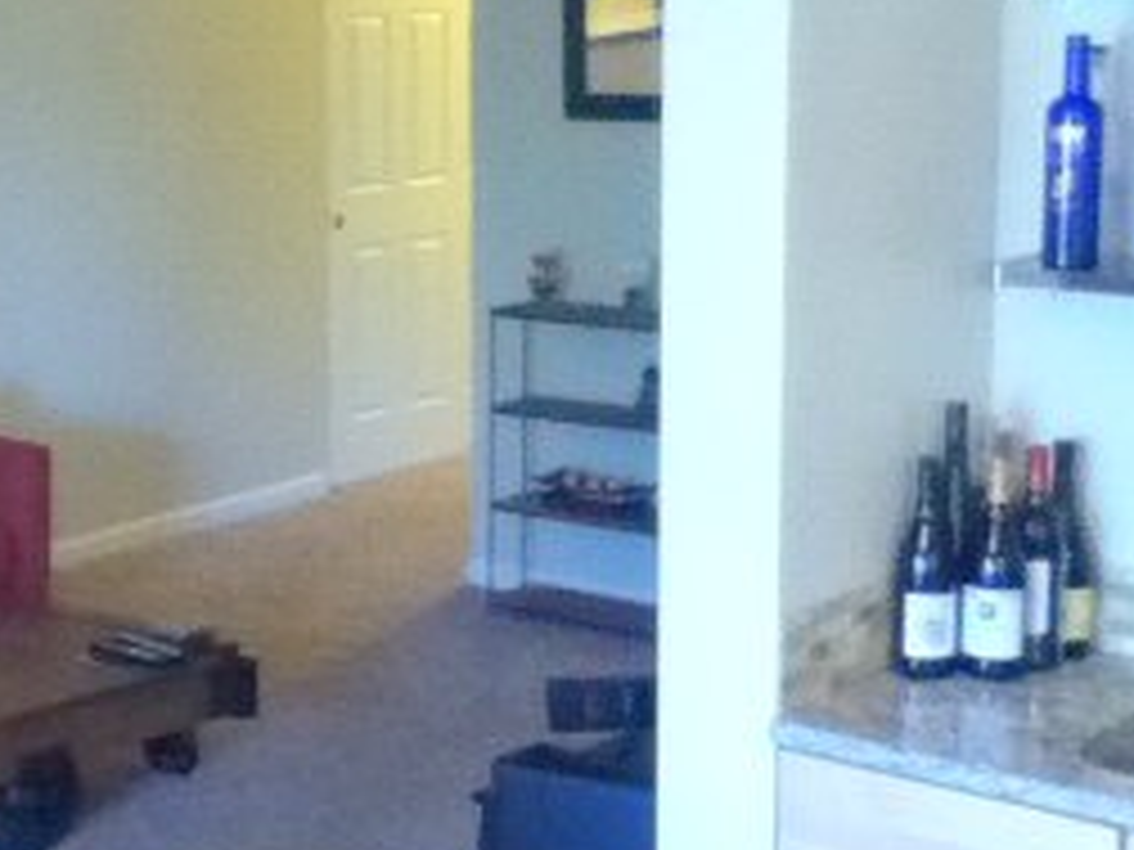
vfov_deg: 24.0
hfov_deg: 30.2
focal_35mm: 61
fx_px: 1998
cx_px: 94
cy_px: 355
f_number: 2.4
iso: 500
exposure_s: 1/33
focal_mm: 3.85
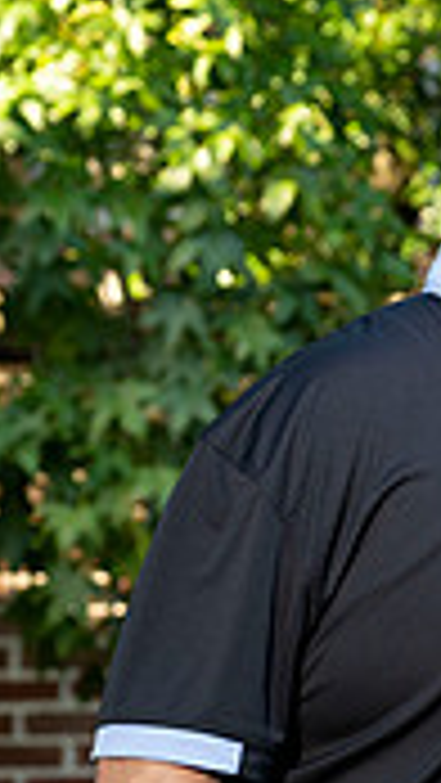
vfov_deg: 7.4
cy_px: 637
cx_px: 1004
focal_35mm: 293
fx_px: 6085
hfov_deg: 4.1
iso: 400
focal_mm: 84
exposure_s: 1/200
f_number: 4.5
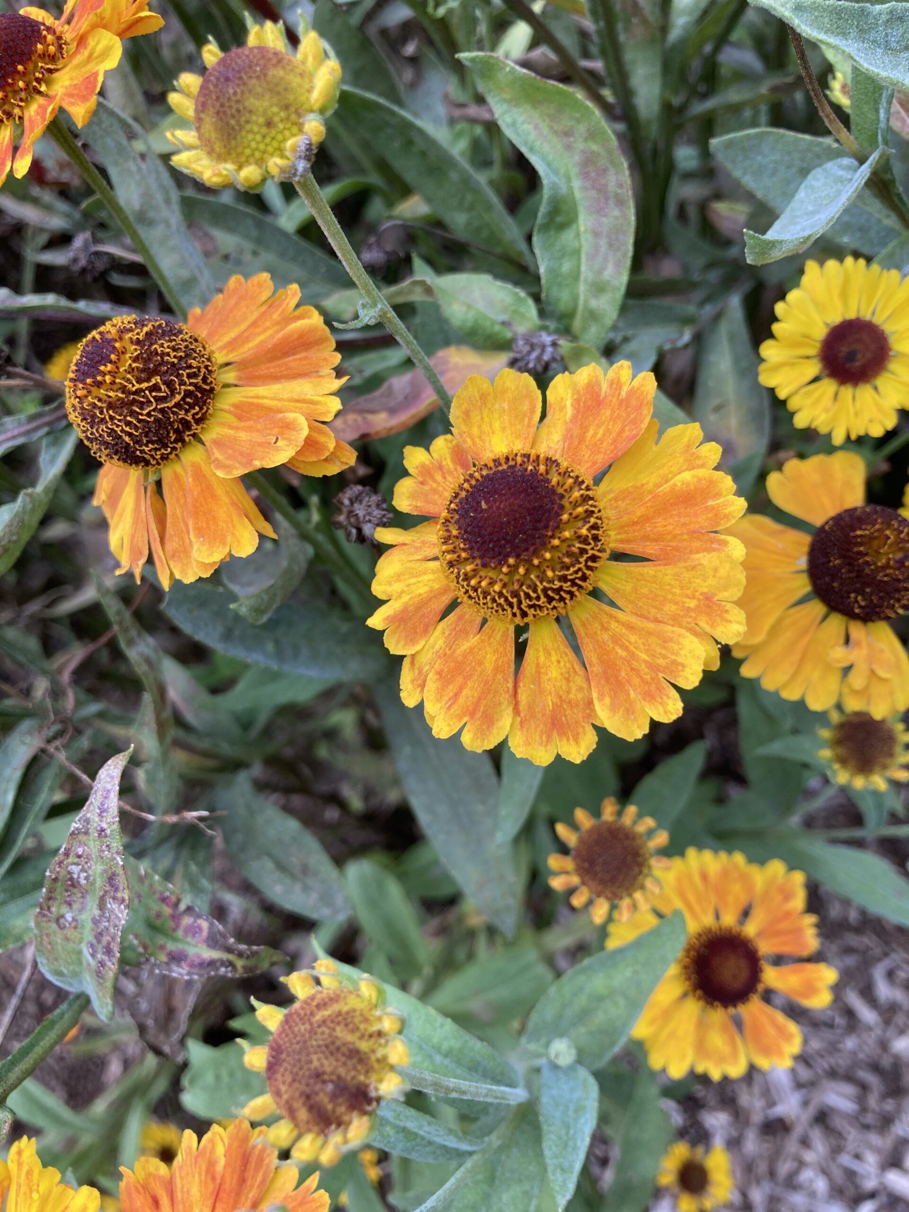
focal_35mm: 28
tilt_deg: -61.6
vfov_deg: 63.4
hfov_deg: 49.7
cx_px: 454
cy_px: 606
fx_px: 980
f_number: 1.8
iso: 32
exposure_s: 1/121
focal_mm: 3.99
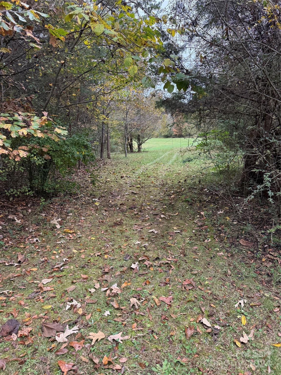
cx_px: 140
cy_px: 188
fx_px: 260
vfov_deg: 71.6
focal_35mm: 24
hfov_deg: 56.8
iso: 100
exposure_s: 1/524
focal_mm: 6.76
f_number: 1.78
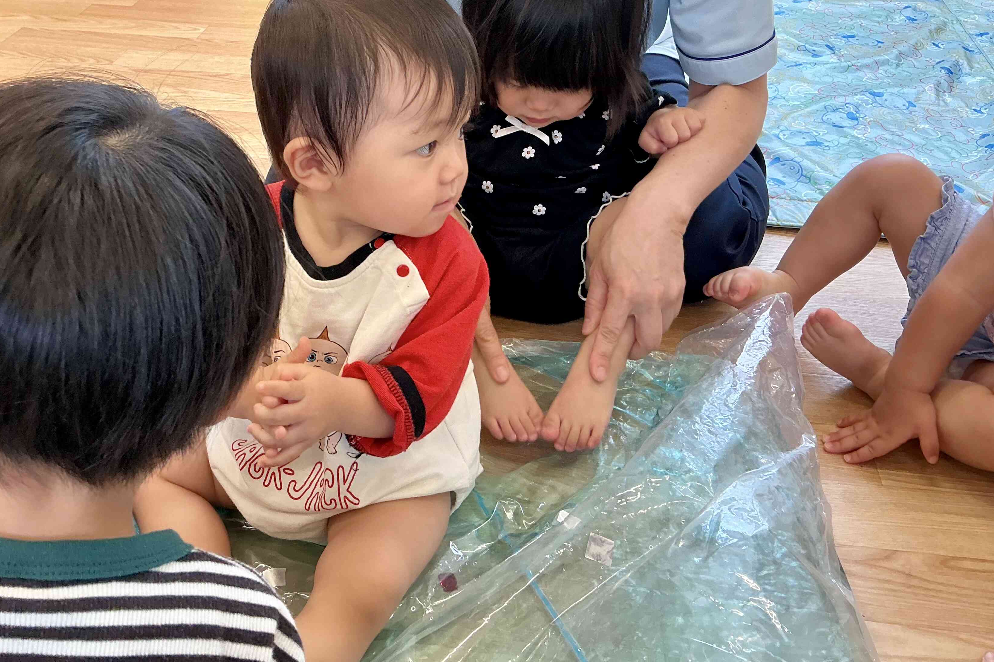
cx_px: 399
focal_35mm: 37
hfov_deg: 51.6
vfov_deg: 35.6
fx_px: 1021
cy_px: 224
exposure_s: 1/120
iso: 50
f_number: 1.8
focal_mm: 3
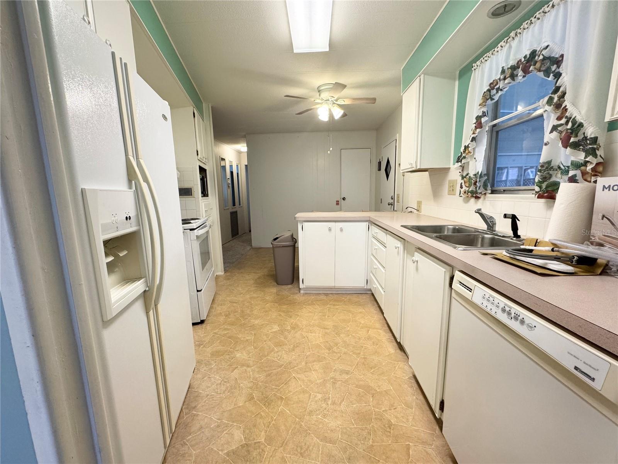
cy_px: 232
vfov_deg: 85.7
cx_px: 309
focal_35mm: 14
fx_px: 250
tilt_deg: -9.7
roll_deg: +1.1
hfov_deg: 102.1
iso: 200
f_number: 2.2
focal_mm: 2.22
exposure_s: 1/120
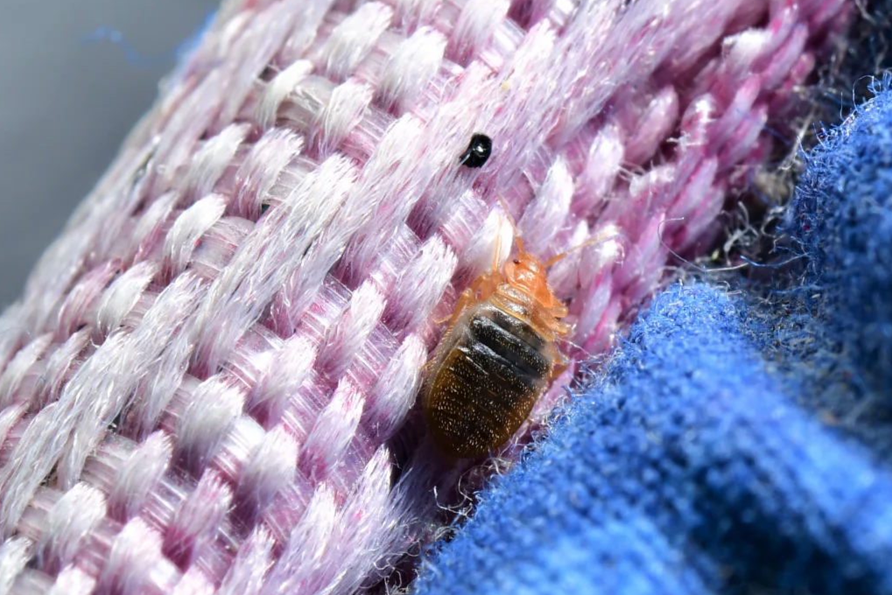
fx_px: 2801
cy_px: 430
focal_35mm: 113
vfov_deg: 12.1
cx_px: 726
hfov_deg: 17.9
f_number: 22
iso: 100
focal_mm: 60
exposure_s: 1/250
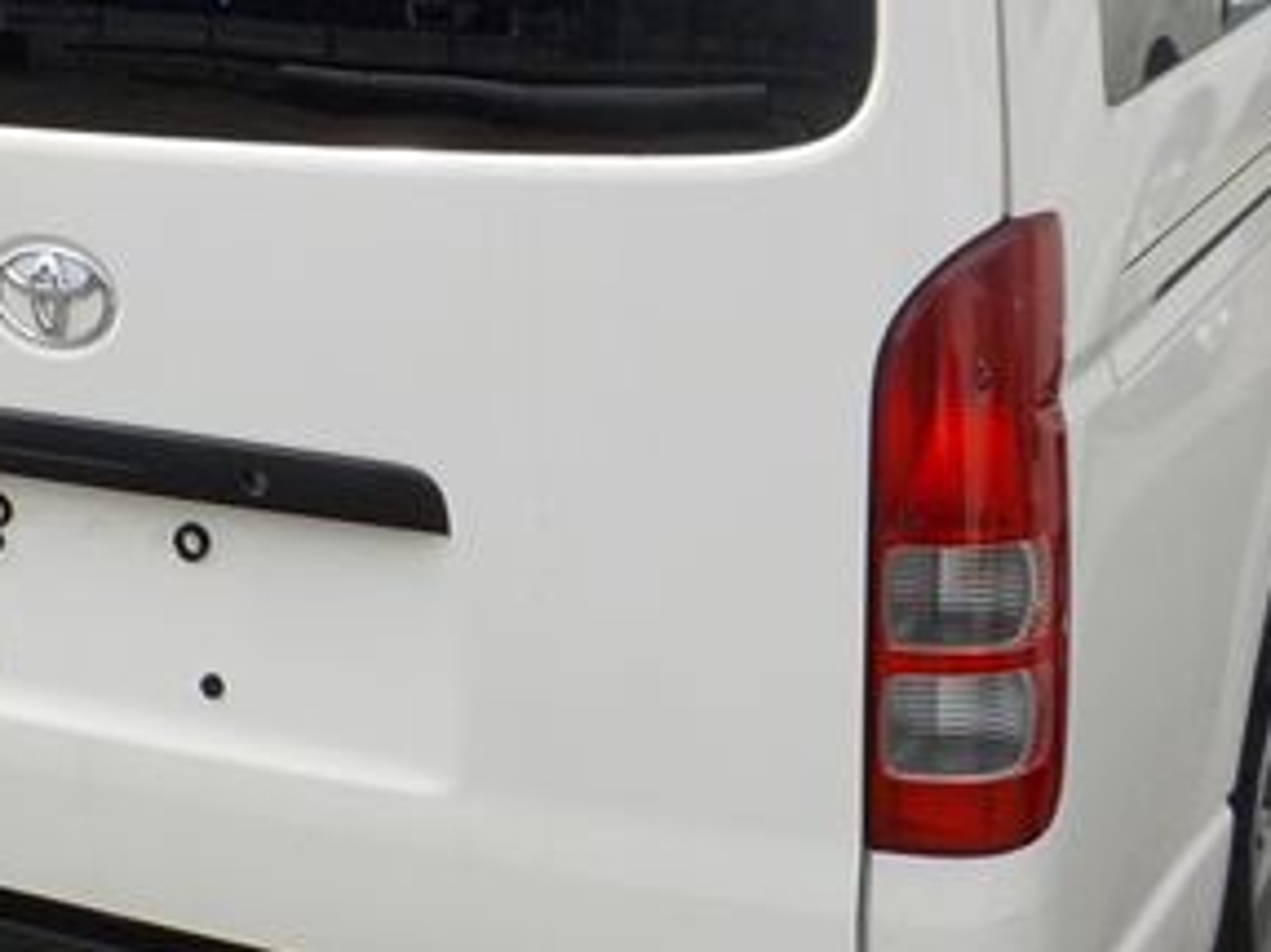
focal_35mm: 67
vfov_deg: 21.7
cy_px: 248
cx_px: 518
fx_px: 2459
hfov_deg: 28.9
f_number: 3.3
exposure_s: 1/1000
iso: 125
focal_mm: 4.1
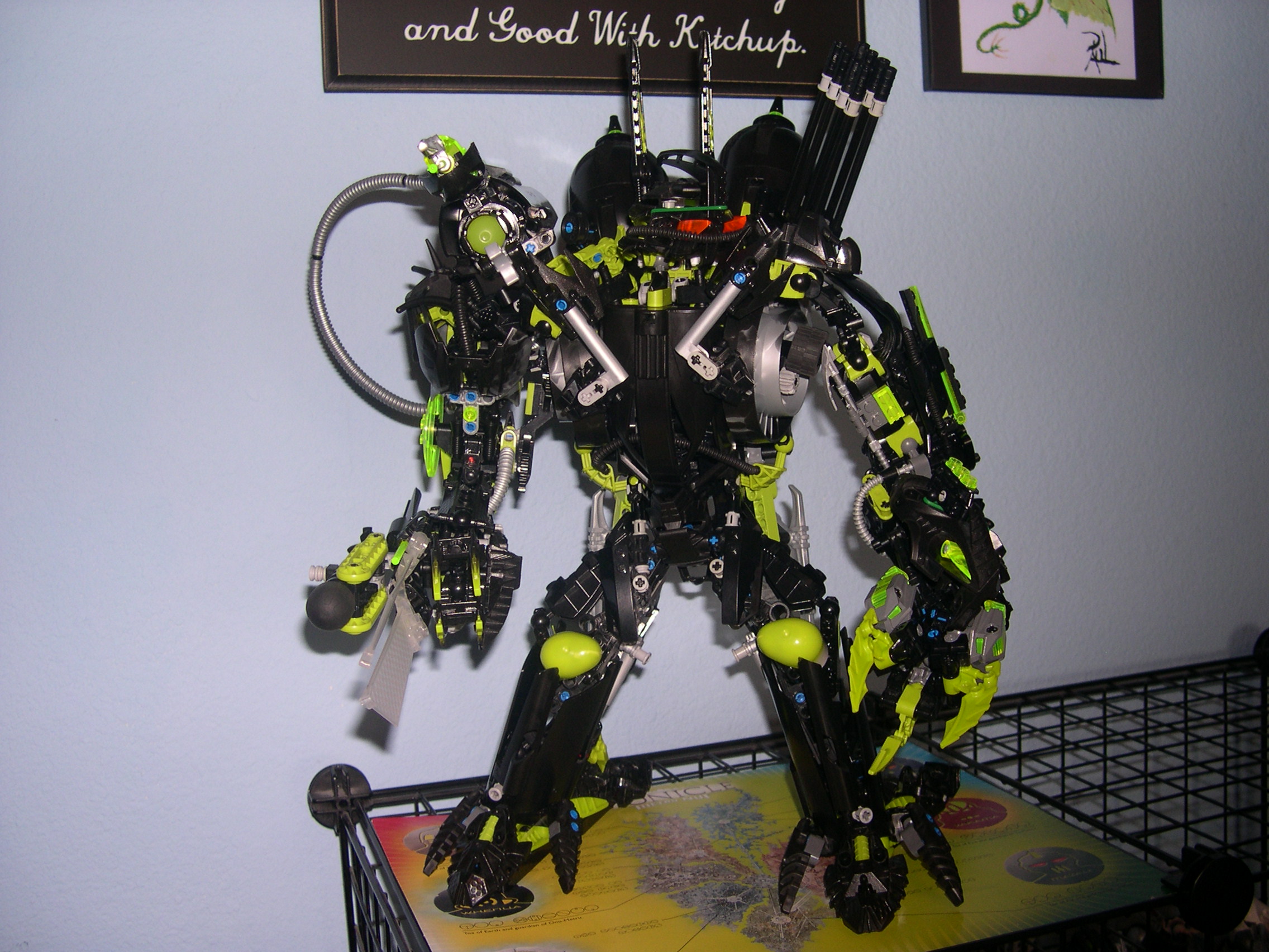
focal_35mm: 38
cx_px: 634
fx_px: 1393
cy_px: 476
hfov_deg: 49.0
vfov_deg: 37.7
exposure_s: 1/60
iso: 100
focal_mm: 8
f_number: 2.8
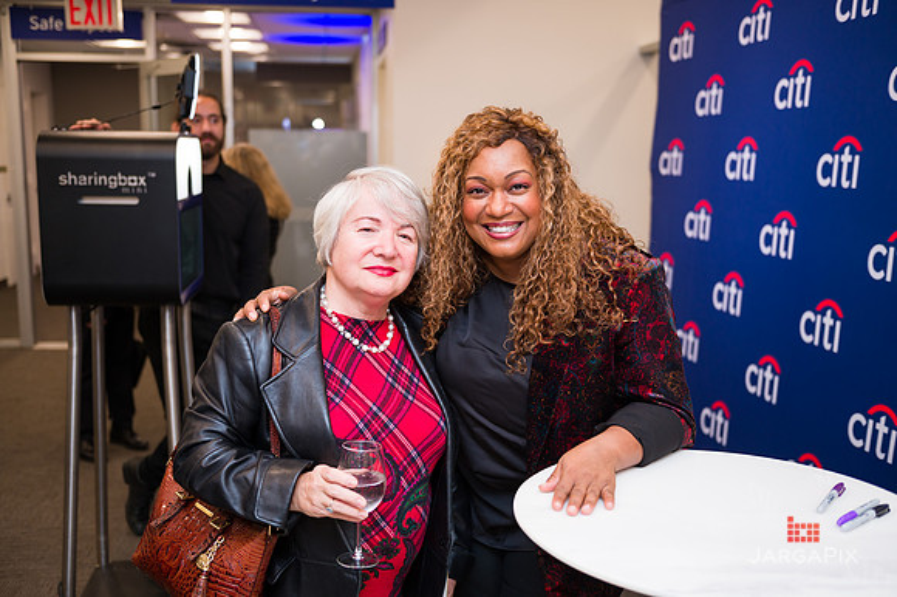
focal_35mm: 38
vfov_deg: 35.0
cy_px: 298
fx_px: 946
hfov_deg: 50.7
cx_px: 448
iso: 400
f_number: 3.2
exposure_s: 1/160
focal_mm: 38
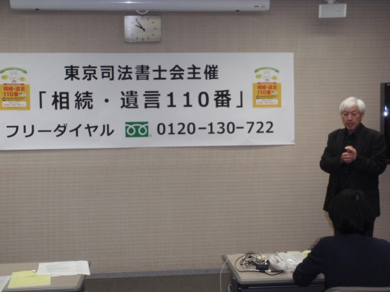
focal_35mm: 49
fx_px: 552
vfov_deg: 29.7
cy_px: 146
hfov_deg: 38.9
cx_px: 195
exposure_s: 1/50
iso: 400
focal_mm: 8.89
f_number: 4.4
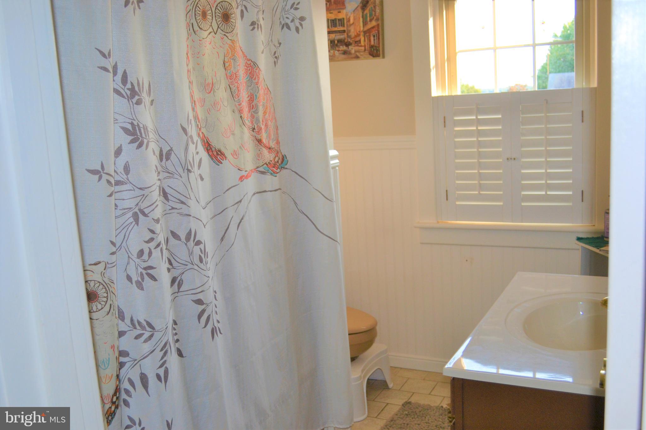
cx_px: 323
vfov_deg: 36.9
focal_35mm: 36
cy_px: 215
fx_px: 646
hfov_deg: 53.1
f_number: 4
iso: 360
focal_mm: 24
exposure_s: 1/125
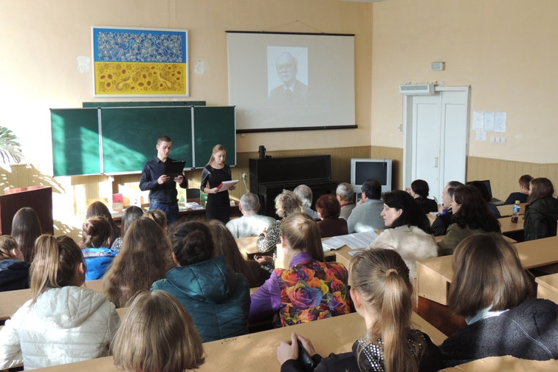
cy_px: 186
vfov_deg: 30.5
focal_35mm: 44
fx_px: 682
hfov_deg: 44.5
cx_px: 270
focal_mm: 7.1
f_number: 3.3
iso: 160
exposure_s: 1/50
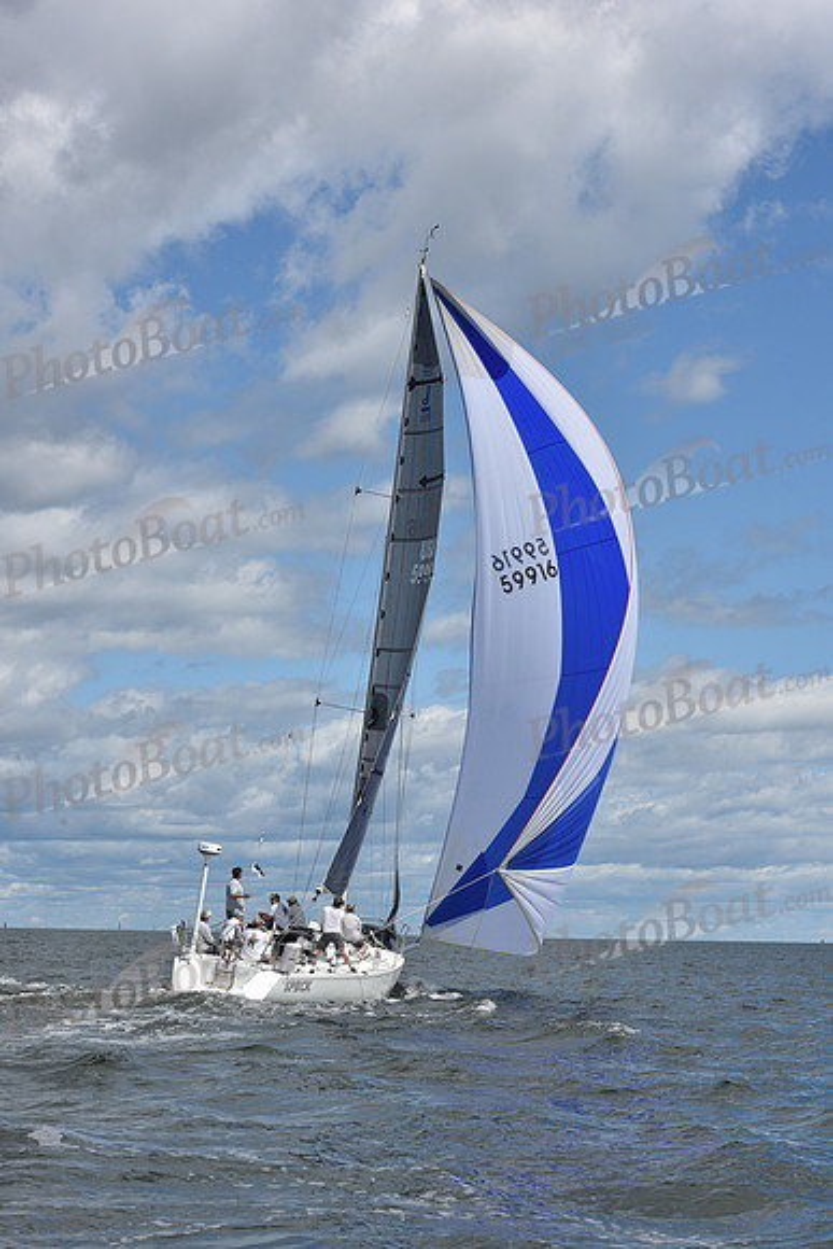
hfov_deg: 19.5
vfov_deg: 28.8
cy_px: 624
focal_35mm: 70
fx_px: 2428
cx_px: 416
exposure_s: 1/800
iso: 250
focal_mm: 70
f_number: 11
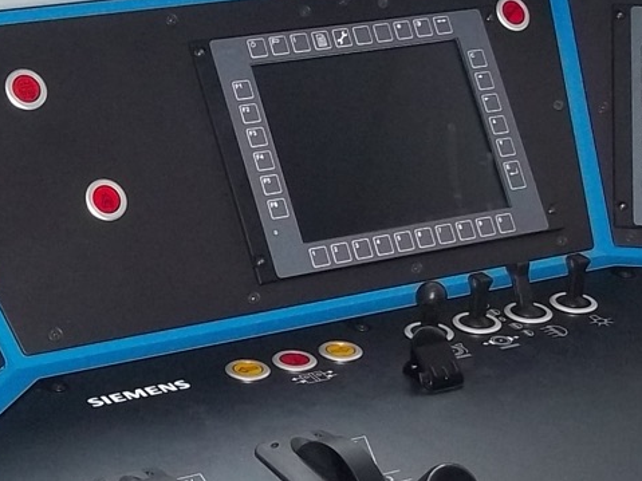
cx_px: 176
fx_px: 1984
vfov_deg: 13.8
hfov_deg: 18.3
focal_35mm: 107
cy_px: 293
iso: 160
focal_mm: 5.7
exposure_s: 1/50
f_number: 2.9
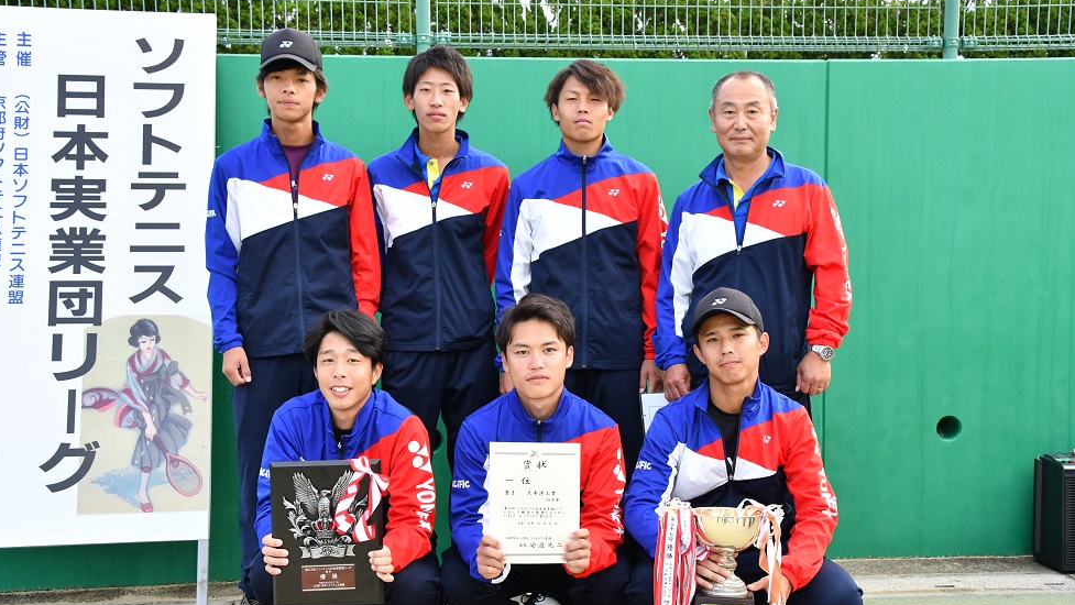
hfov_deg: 45.5
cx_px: 527
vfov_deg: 26.5
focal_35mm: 45
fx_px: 1283
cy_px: 350
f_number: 9
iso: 1000
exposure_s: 1/320
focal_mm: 28
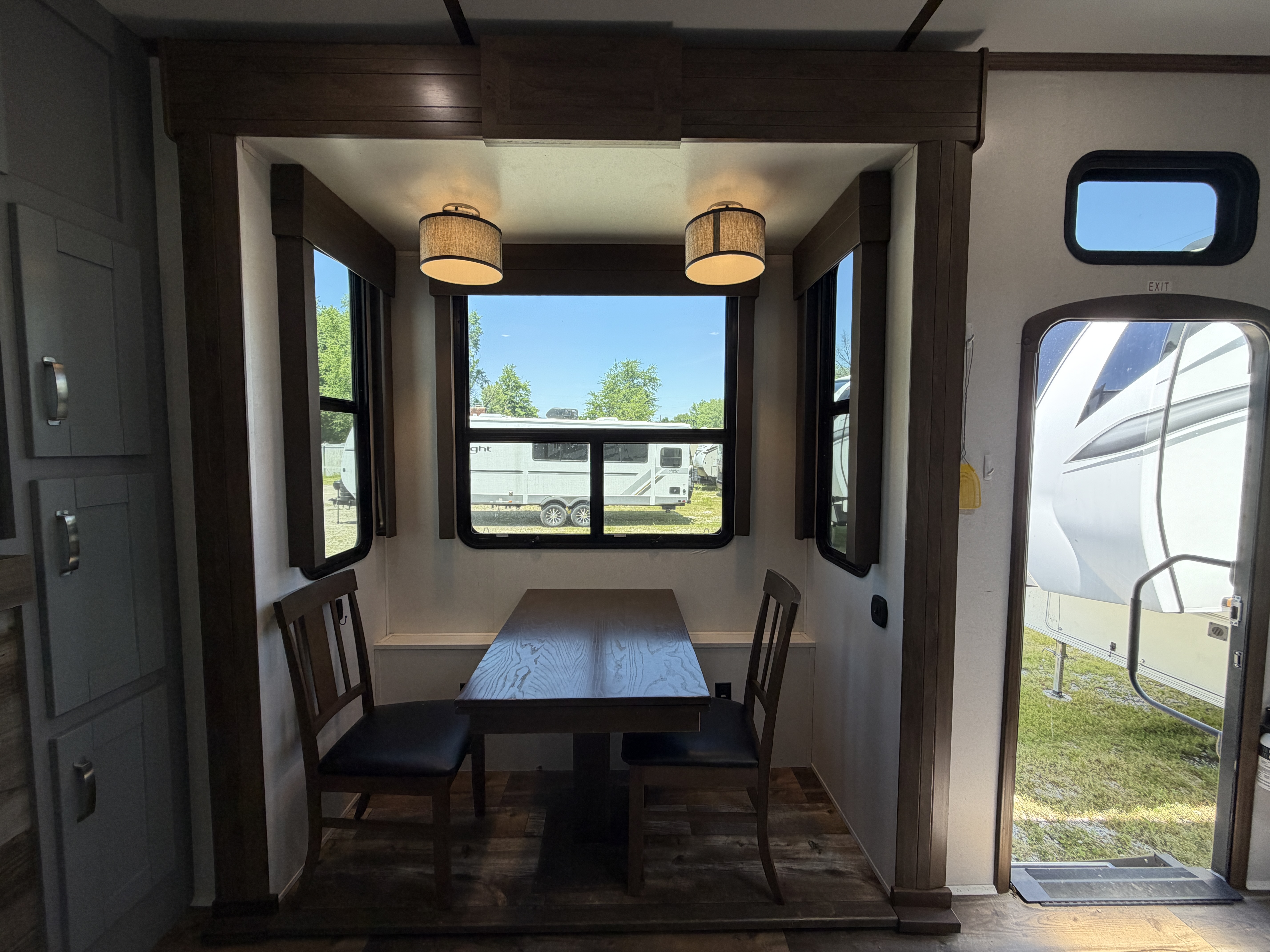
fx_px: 514
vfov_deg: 85.7
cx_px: 635
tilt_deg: -2.8
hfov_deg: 102.1
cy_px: 476
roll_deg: -0.4
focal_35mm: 14
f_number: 2.2
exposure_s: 1/121
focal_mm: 2.22
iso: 80
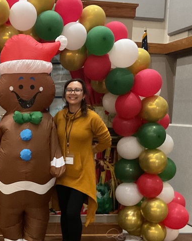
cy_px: 144
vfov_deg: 31.4
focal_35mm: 60
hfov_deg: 24.7
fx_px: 426
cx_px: 25
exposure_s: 1/30
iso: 500
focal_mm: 3
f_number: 1.8
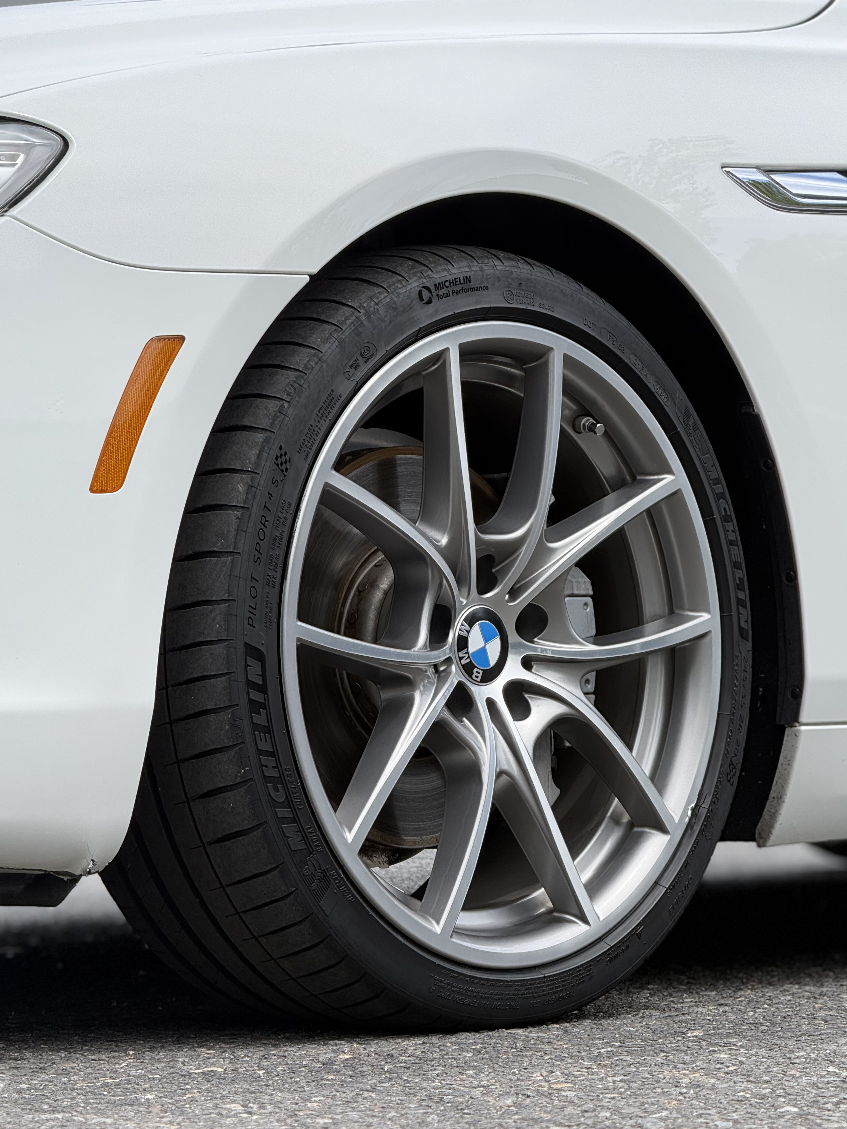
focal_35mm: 140
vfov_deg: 14.1
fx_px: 4567
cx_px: 403
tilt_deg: +1.5
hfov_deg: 10.6
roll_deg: +0.1
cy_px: 593
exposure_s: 1/456
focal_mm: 15.66
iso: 64
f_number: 2.8
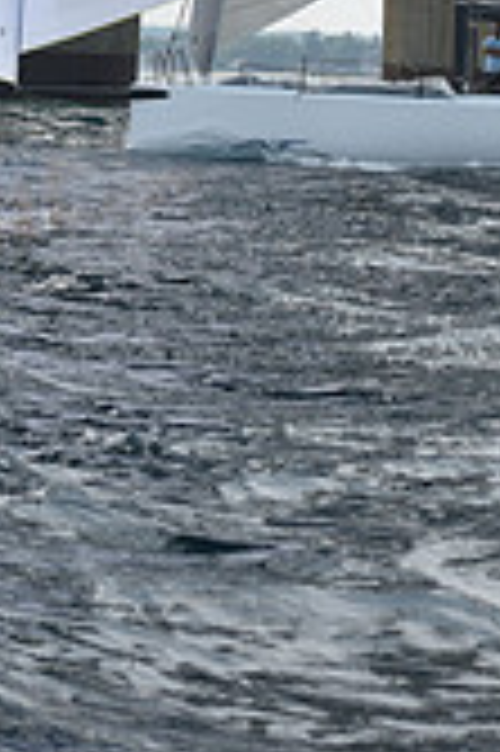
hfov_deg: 5.6
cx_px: 435
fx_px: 5073
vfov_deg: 8.2
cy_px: -509
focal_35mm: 243
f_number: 5
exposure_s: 1/3200
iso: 250
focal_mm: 70
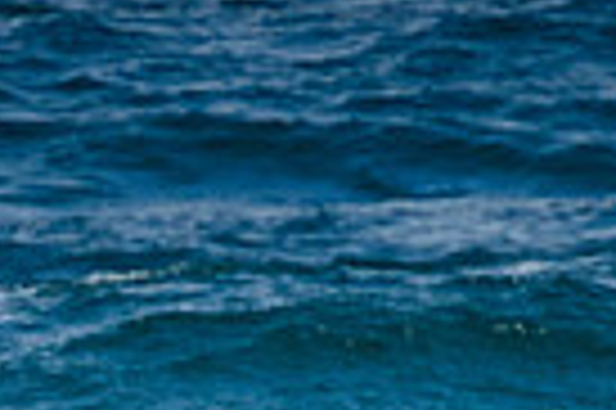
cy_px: 804
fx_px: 58005
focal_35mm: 3394
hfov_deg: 0.6
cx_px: 153
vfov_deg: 0.4
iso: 1400
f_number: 11
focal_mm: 800
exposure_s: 1/1600
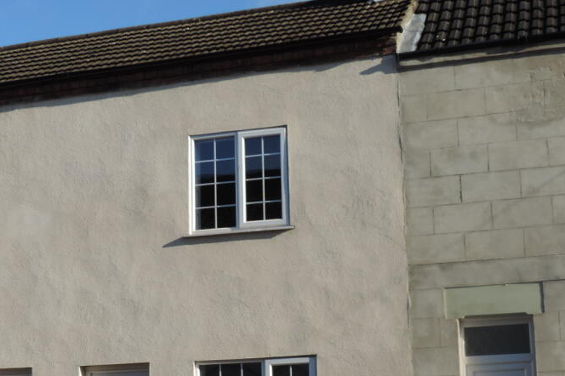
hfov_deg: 29.3
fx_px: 1082
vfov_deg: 19.6
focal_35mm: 69
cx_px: 271
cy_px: 284
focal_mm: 7.6
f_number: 3.4
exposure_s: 1/800
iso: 80
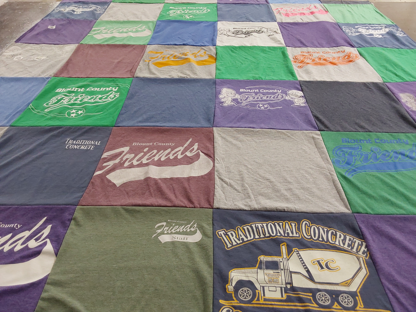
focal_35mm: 28
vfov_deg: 49.7
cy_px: 156
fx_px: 336
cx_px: 208
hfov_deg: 63.4
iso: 100
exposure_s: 1/50
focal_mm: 2.91
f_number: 1.9
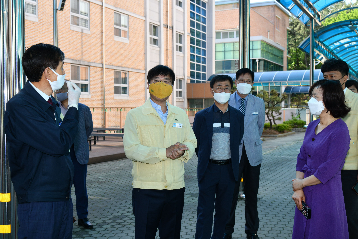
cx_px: 179
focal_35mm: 40
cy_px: 120
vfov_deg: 33.4
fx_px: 398
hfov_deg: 48.5
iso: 400
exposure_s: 1/250
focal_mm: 40
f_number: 7.1
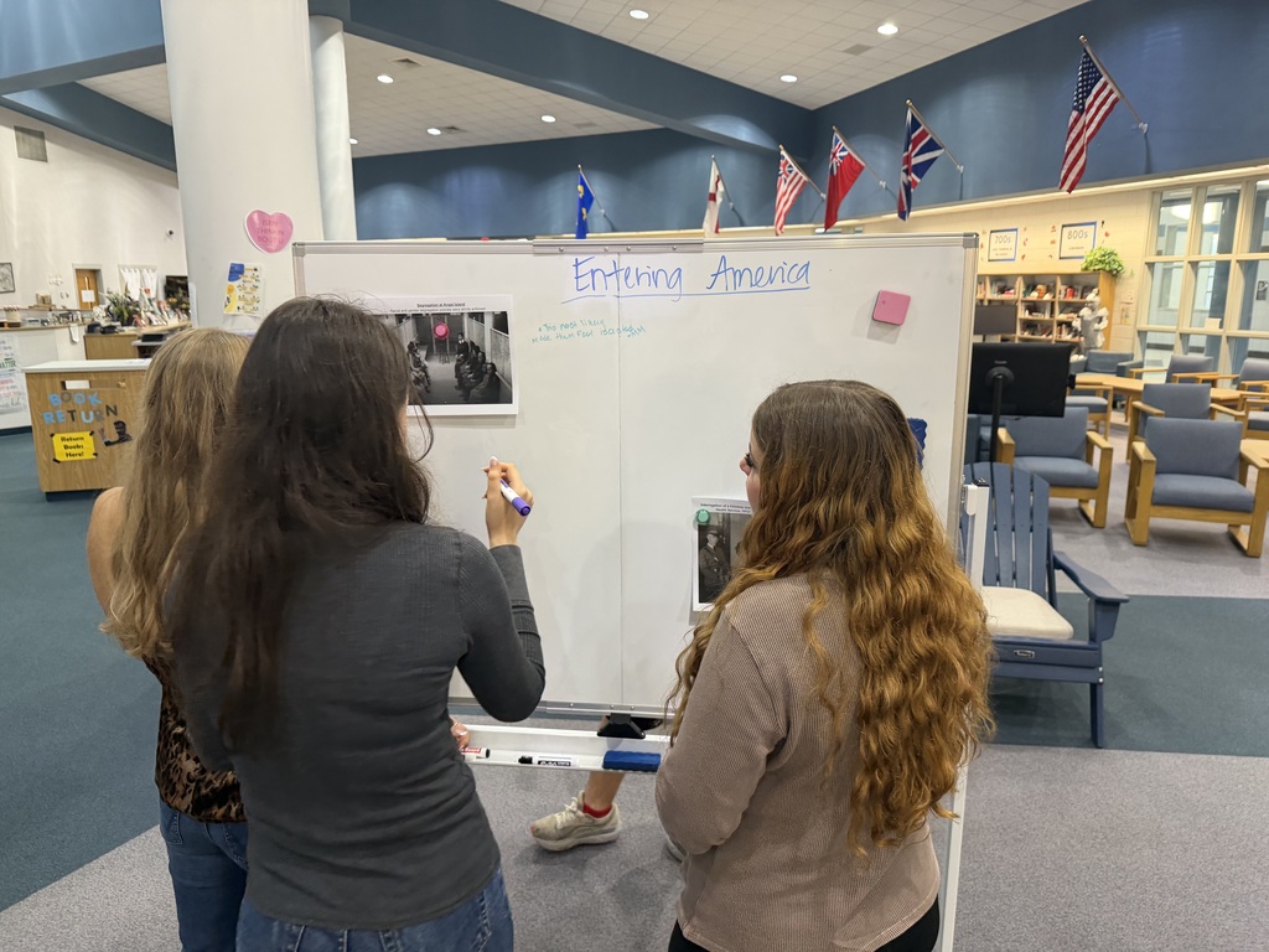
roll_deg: +2.8
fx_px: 880
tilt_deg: -12.7
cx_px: 634
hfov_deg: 71.6
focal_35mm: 24
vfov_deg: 56.8
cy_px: 476
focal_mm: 6.76
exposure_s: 1/60
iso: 250
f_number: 1.78
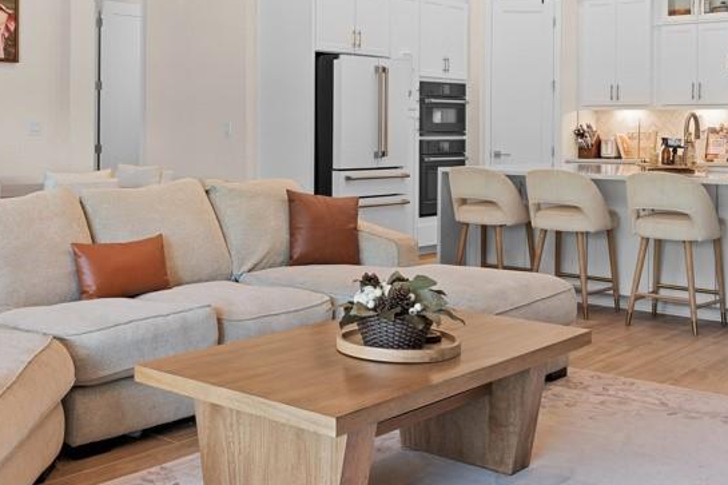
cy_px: 150
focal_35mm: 47
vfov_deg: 28.4
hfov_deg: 41.7
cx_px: 293
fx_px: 950
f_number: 8
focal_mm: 16
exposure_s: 1/1.25
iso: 200
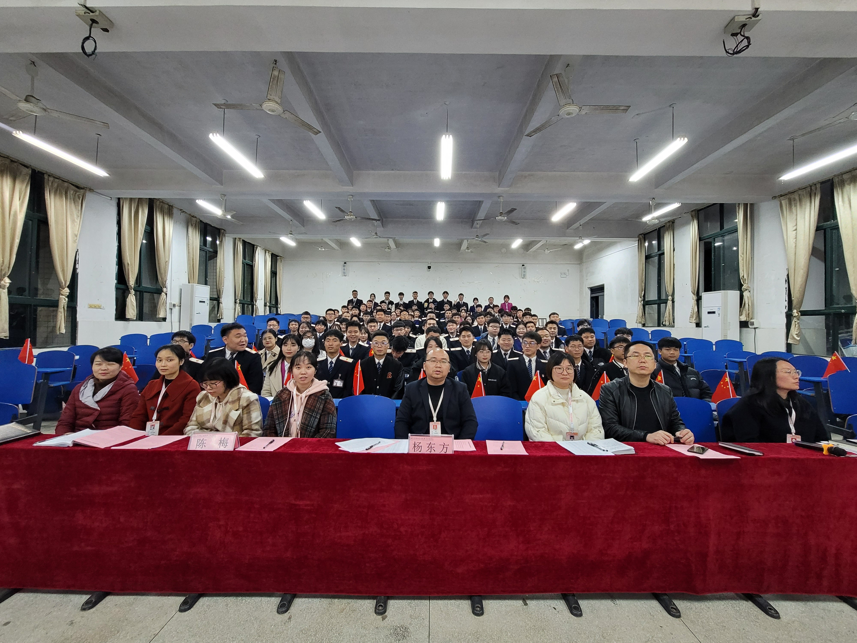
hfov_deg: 106.2
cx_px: 428
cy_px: 322
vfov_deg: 89.9
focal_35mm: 13
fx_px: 322
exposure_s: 1/33
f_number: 2.2
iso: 500
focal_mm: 2.2
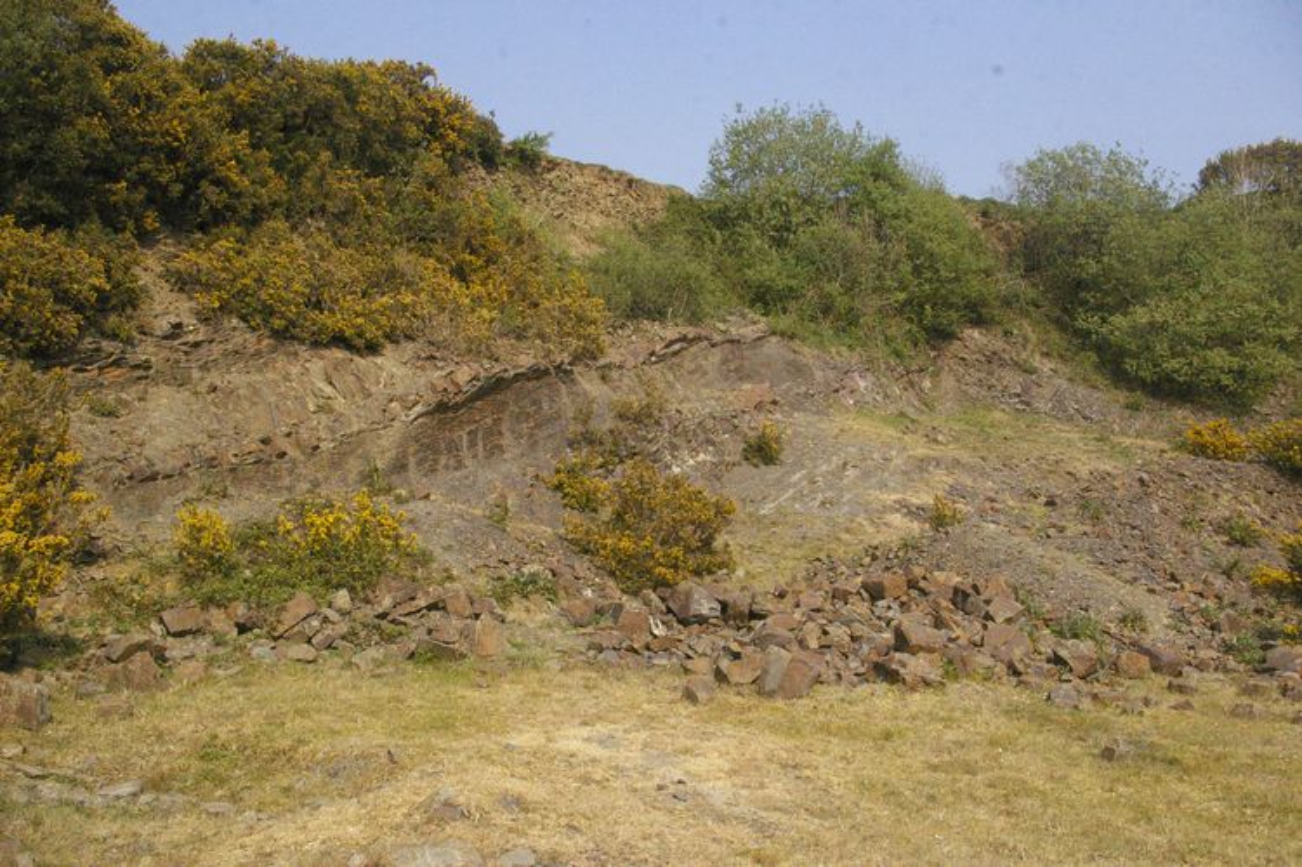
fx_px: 1084
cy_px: 434
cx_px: 651
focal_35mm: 30
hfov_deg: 62.0
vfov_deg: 43.6
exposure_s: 1/3000
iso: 3200
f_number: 13
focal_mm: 20
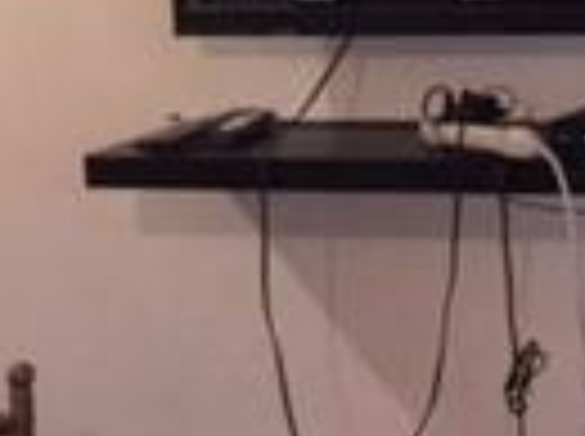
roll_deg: +0.3
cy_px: -49
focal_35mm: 143
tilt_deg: -4.4
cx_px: 1368
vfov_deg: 10.2
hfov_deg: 11.6
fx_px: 2412
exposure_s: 1/16
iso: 250
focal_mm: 4.15
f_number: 2.2
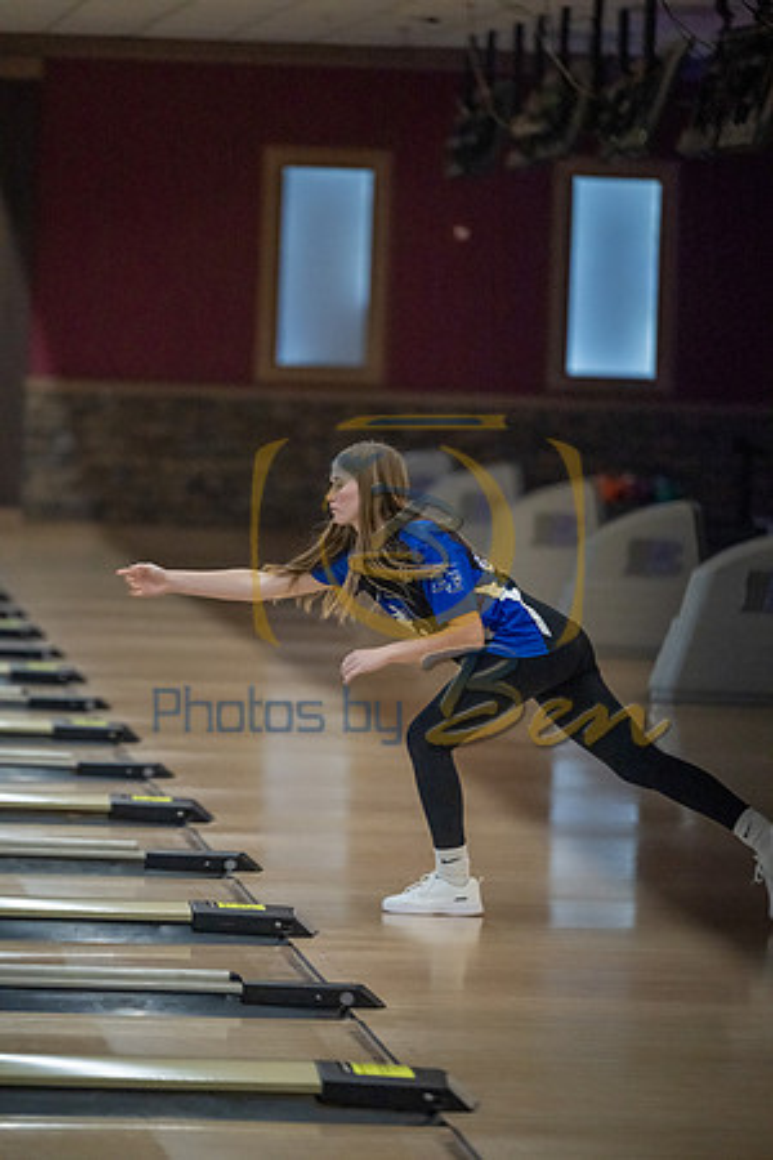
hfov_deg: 7.4
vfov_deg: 11.1
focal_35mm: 185
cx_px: 386
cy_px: 580
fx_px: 5958
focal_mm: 185
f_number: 2.8
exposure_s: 1/1000
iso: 4000
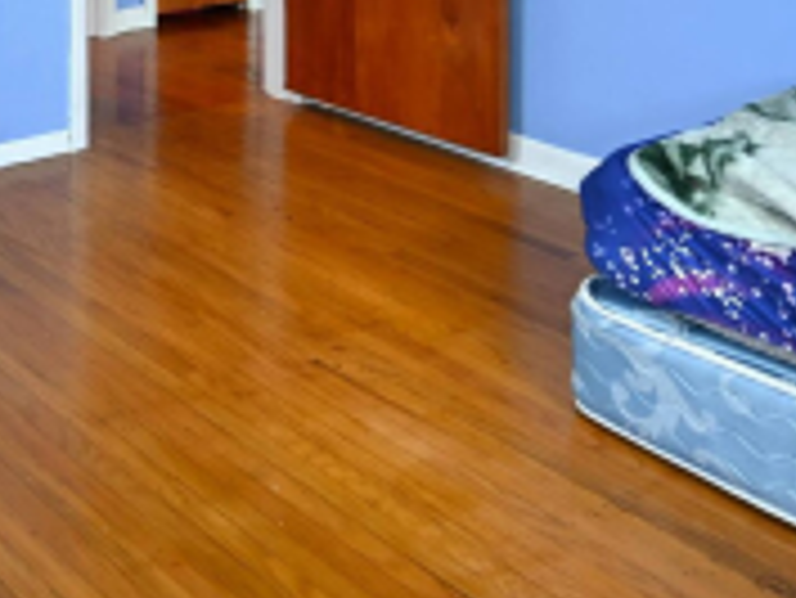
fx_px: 1312
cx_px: 11
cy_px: -247
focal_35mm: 57
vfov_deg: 22.1
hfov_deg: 31.4
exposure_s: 1/15
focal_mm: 14
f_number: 5.6
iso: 250
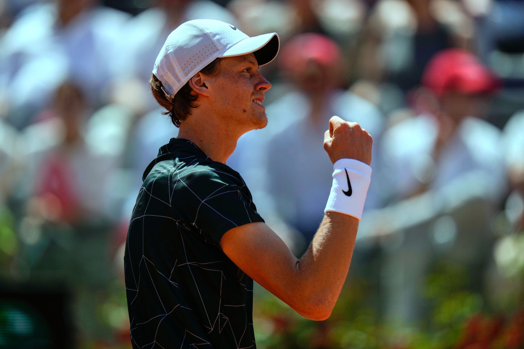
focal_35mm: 400
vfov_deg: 3.4
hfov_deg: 5.2
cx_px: 262
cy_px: 174
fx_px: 5822
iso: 250
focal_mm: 400
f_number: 2.8
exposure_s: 1/6400
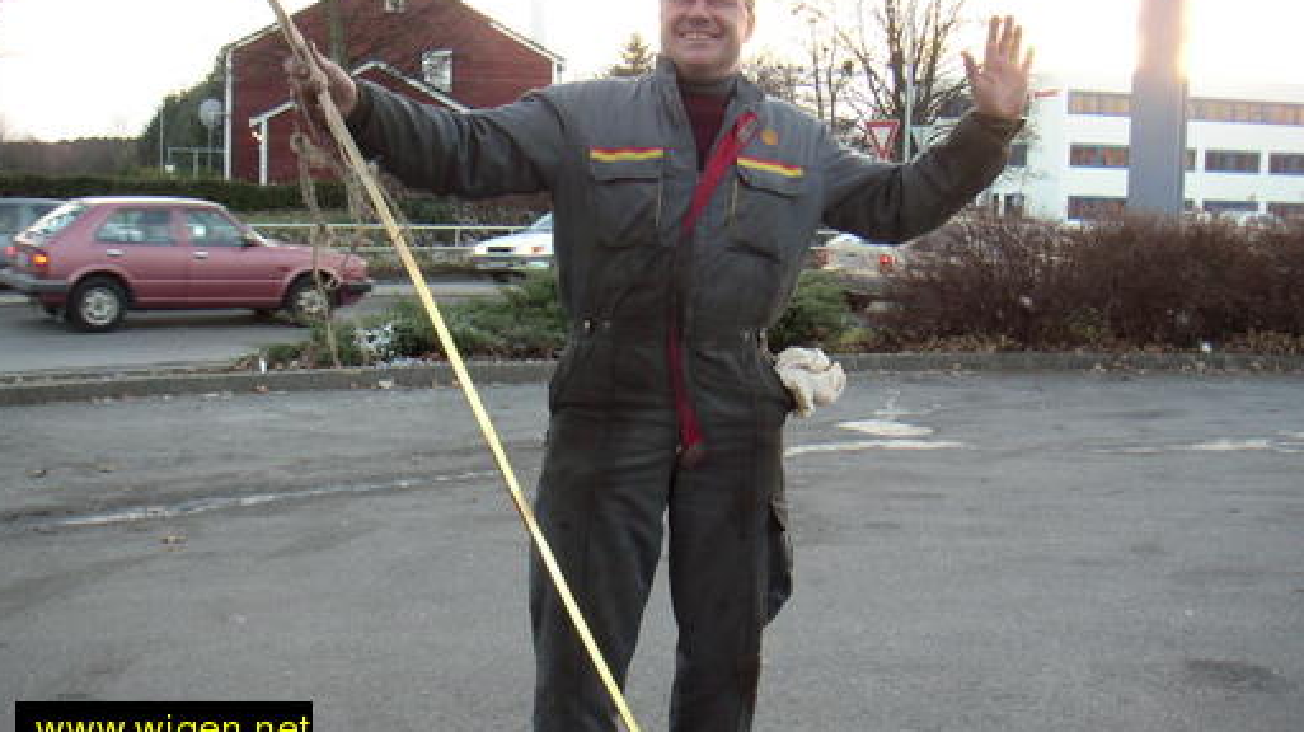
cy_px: 336
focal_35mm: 42
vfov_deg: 28.3
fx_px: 1452
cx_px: 646
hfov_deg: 48.4
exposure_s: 1/50
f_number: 2.8
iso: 70
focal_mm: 6
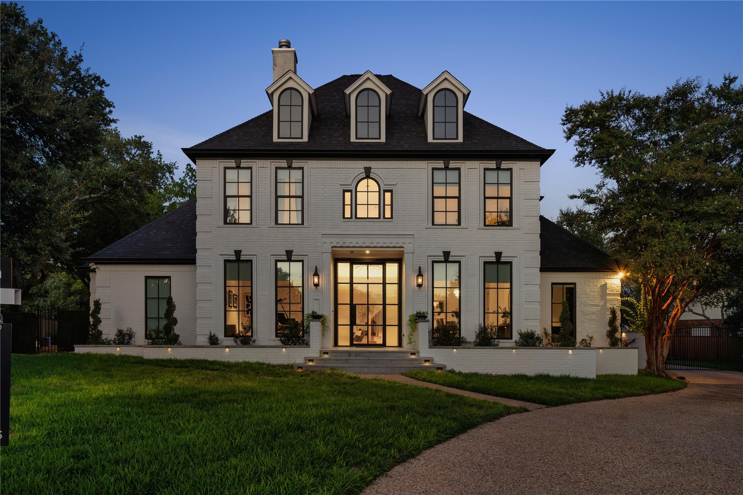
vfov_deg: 53.1
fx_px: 495
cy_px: 248
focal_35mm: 24
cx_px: 372
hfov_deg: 73.7
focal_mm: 24
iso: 640
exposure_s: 1/8
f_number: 8
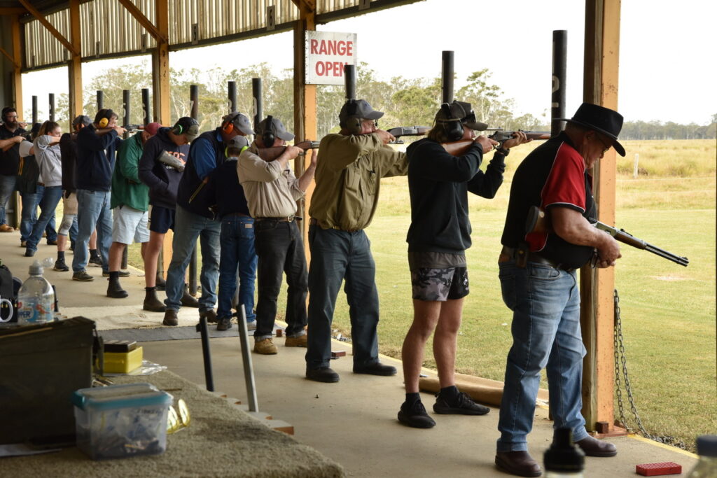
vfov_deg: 19.5
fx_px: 1394
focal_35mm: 70
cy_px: 239
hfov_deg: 28.8
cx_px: 358
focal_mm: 70
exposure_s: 1/80
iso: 1800
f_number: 16
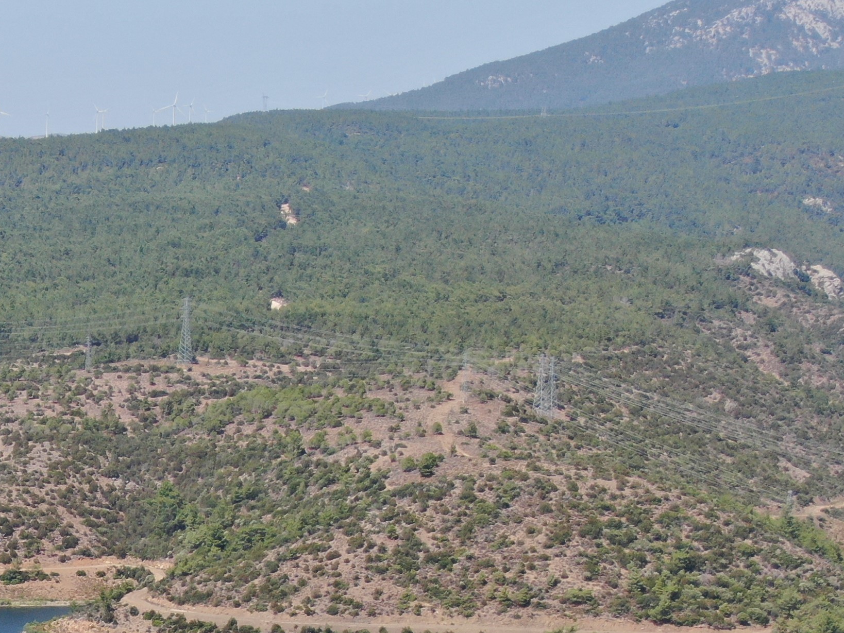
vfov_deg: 13.9
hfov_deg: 18.1
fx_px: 2560
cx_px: -45
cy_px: 657
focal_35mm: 105
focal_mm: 7.39
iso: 100
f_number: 3.6
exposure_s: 1/640
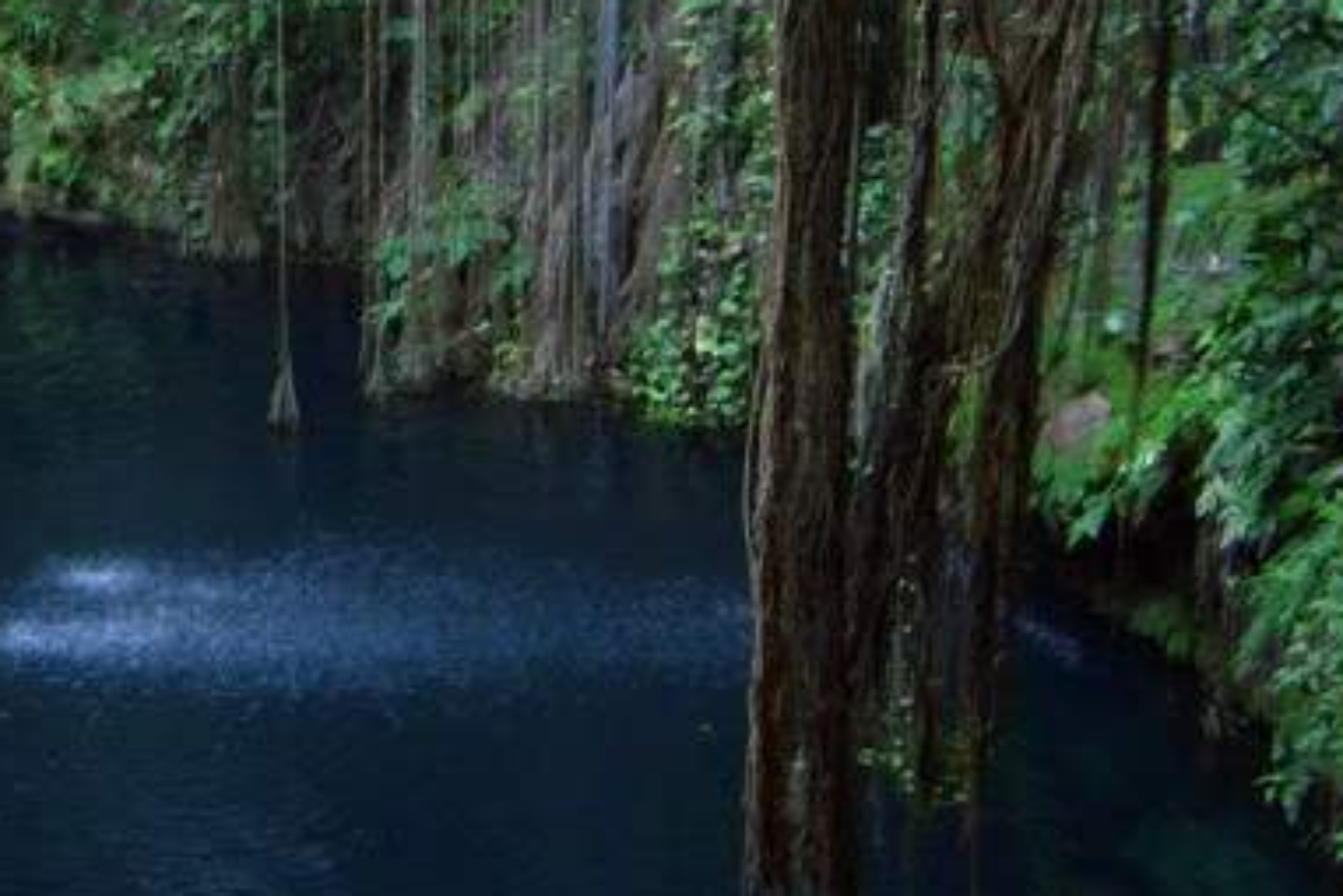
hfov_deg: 29.2
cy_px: 295
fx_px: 2538
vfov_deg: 20.0
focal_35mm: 68
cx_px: 323
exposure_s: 1/8
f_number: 2.8
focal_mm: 8
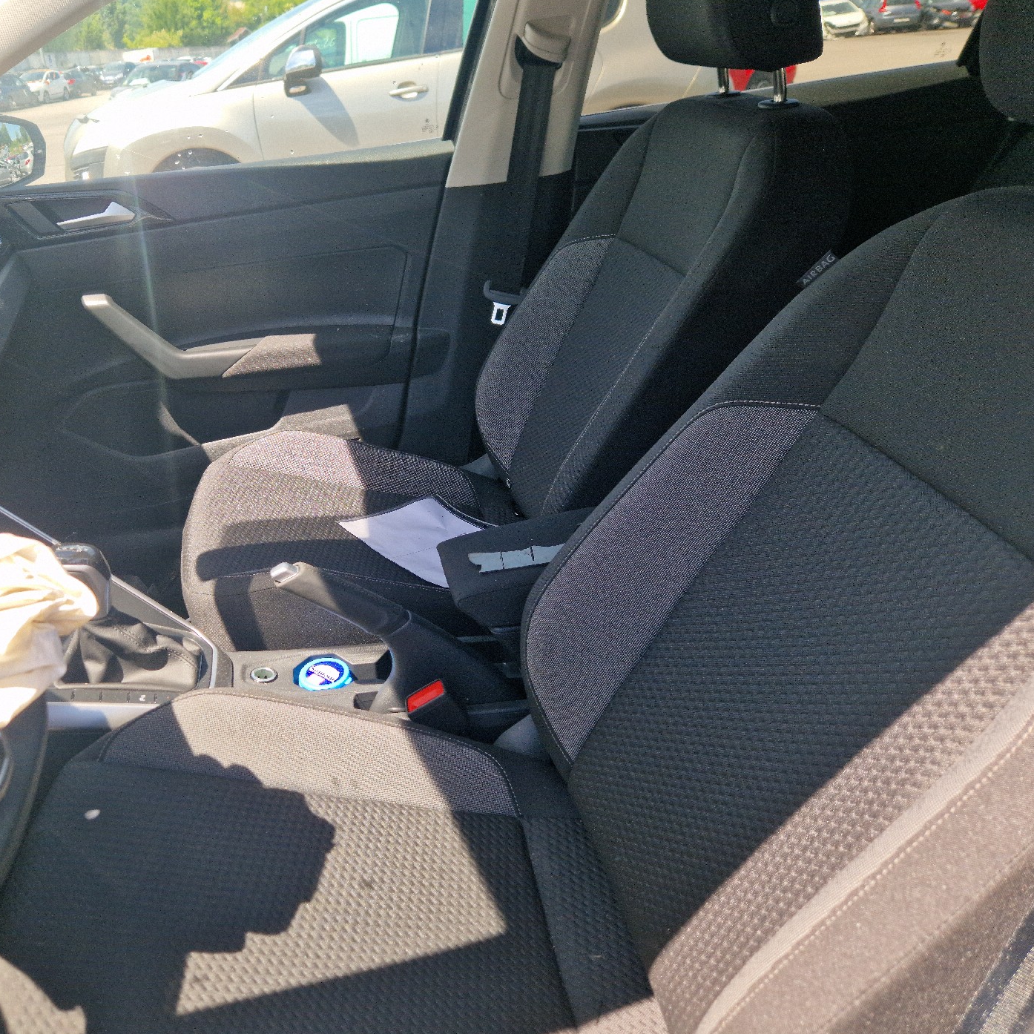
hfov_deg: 56.6
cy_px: 516
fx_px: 946
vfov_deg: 57.3
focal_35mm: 28
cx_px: 384
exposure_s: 1/312
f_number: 1.8
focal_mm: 5.4
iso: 50
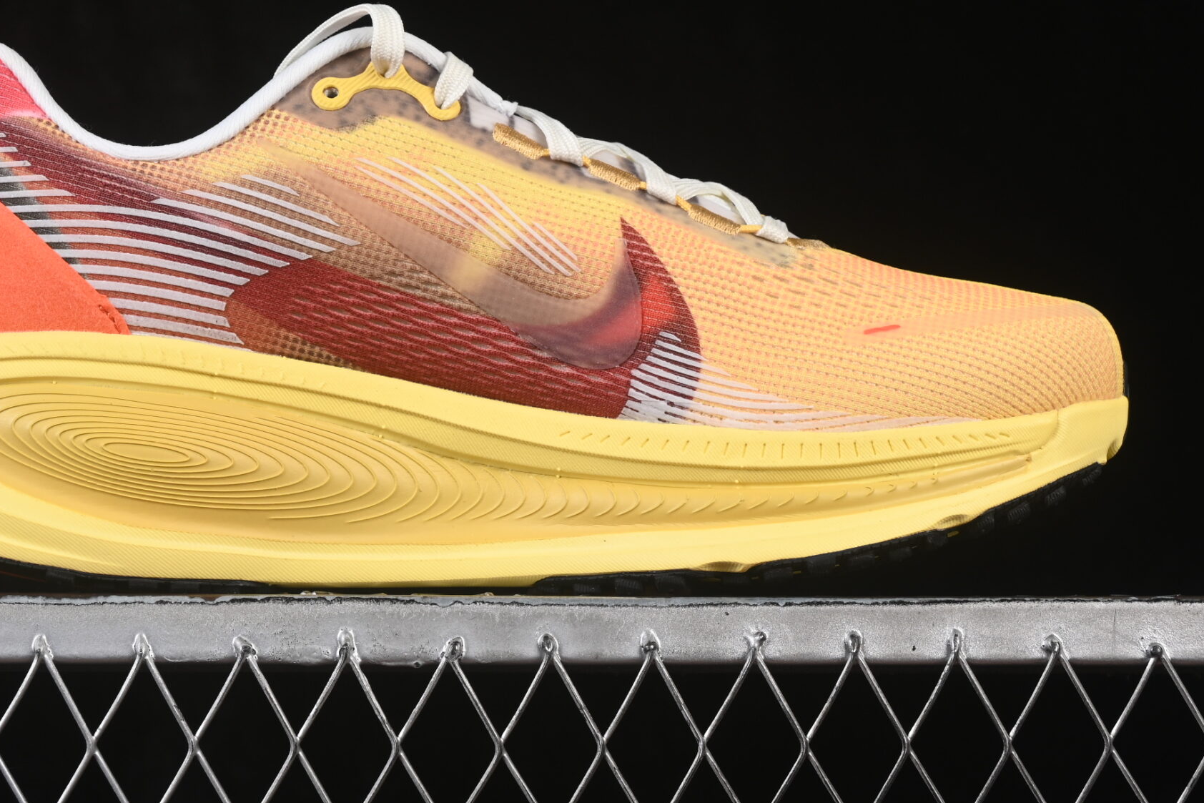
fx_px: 3813
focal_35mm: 114
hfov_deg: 17.9
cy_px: 216
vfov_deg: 12.0
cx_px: 486
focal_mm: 50
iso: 160
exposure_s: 1/80
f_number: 8
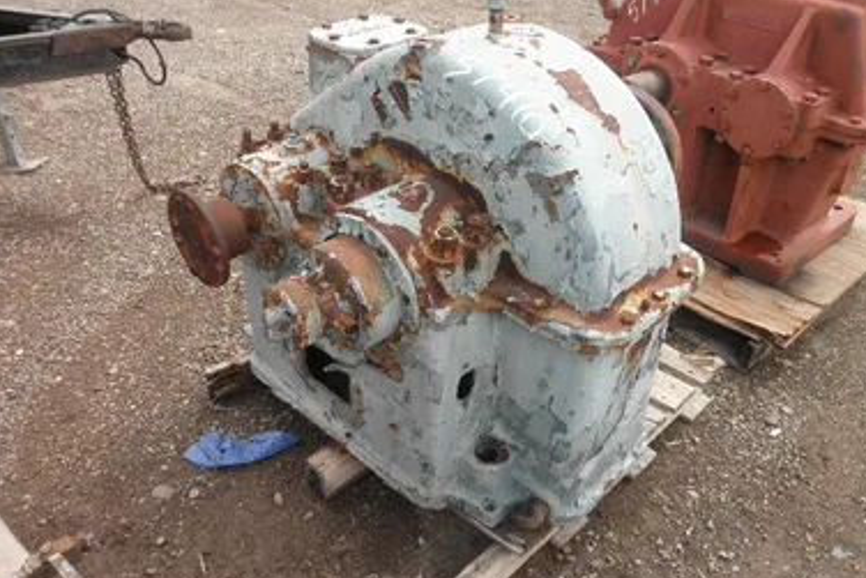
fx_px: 746
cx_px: 456
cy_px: 290
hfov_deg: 60.2
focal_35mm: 31
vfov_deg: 42.4
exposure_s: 1/320
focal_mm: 5
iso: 64
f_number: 3
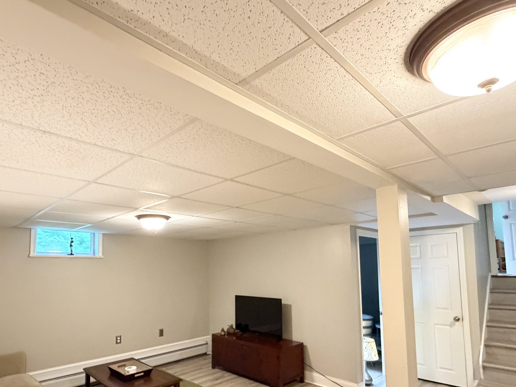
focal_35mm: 21
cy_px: 245
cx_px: 248
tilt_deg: +3.8
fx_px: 313
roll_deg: +0.9
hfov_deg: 79.0
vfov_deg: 62.5
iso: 1250
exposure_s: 1/40
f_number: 2.2
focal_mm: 2.22
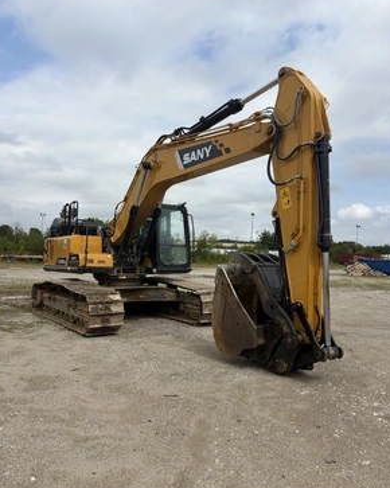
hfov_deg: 51.5
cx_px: 191
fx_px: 404
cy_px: 233
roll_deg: -2.2
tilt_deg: +3.3
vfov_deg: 62.2
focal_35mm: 28
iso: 50
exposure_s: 1/5348
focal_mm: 5.96
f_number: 1.6
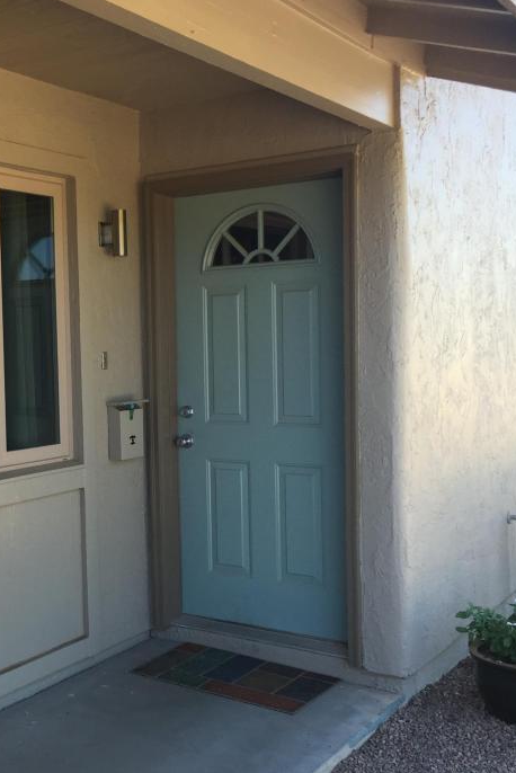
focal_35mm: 45
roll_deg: +1.0
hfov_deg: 29.0
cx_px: 79
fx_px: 966
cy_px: 397
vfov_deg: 43.6
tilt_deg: -3.0
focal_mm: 4.15
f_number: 2.2
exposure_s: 1/252
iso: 32
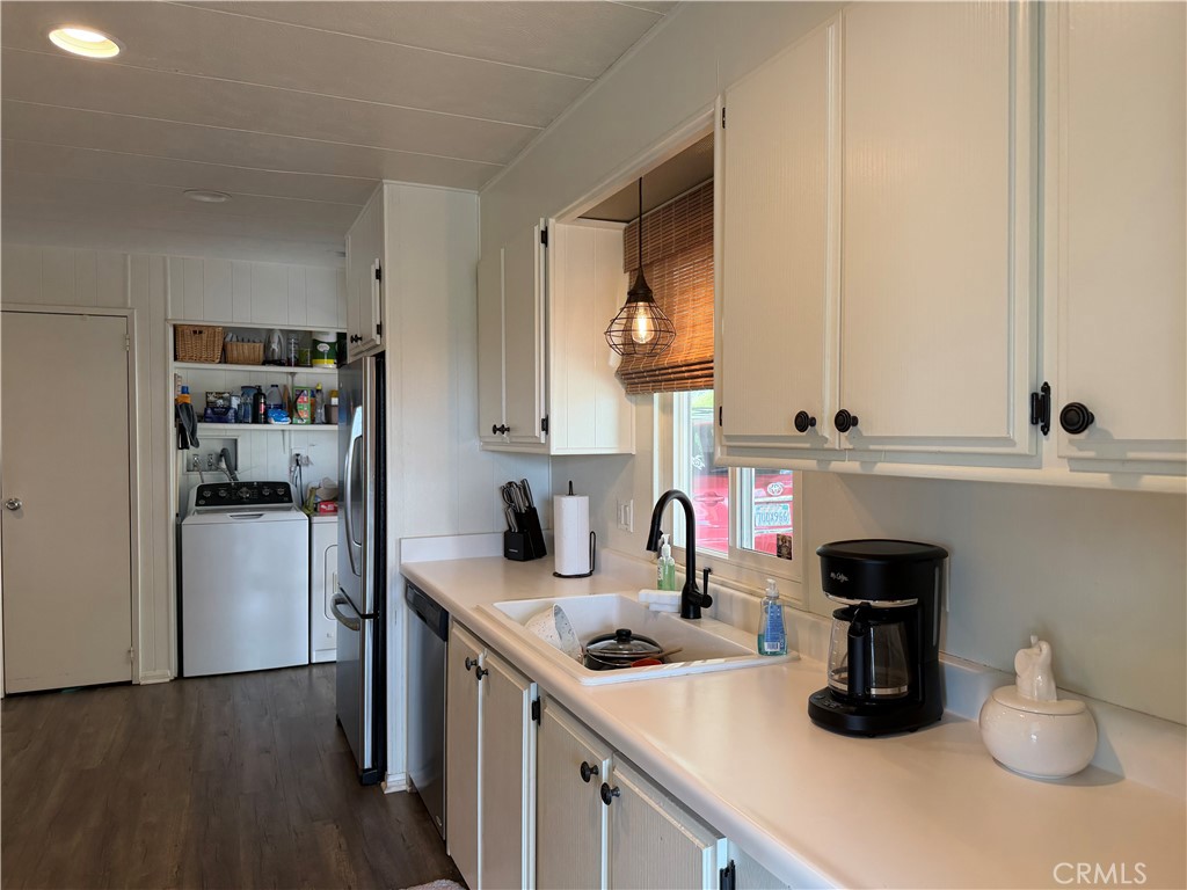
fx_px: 823
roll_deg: +0.5
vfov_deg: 56.8
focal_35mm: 24
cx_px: 594
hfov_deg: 71.6
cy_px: 445
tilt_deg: -1.3
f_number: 1.78
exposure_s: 1/120
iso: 125
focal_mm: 6.76
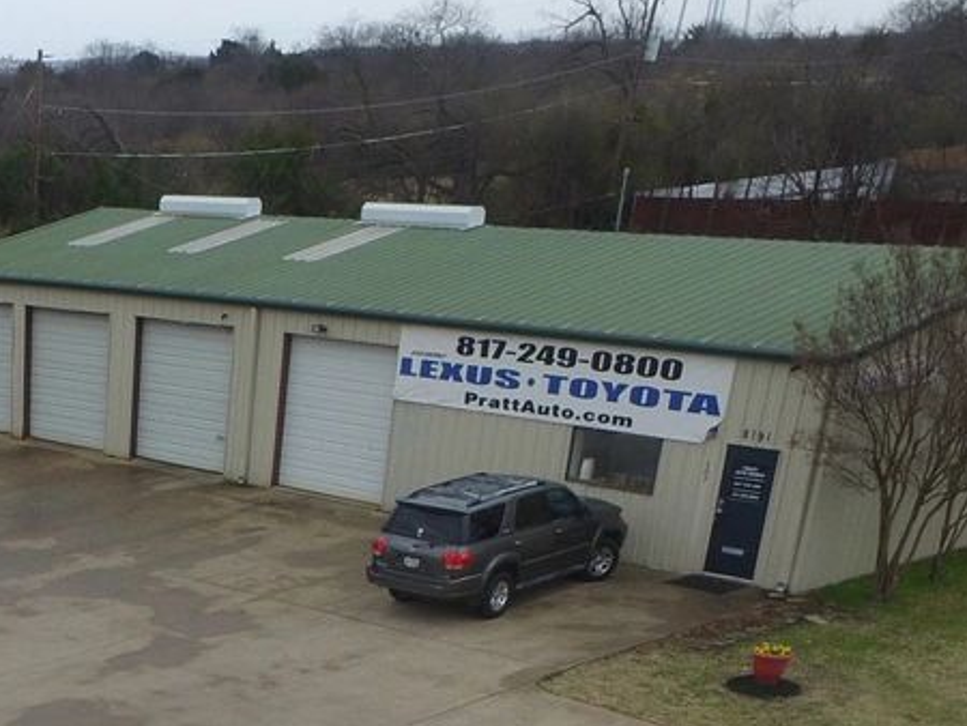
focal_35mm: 64
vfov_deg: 19.7
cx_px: -189
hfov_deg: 26.8
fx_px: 1789
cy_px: 1113
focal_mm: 3.61
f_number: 2.8
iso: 100
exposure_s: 1/168
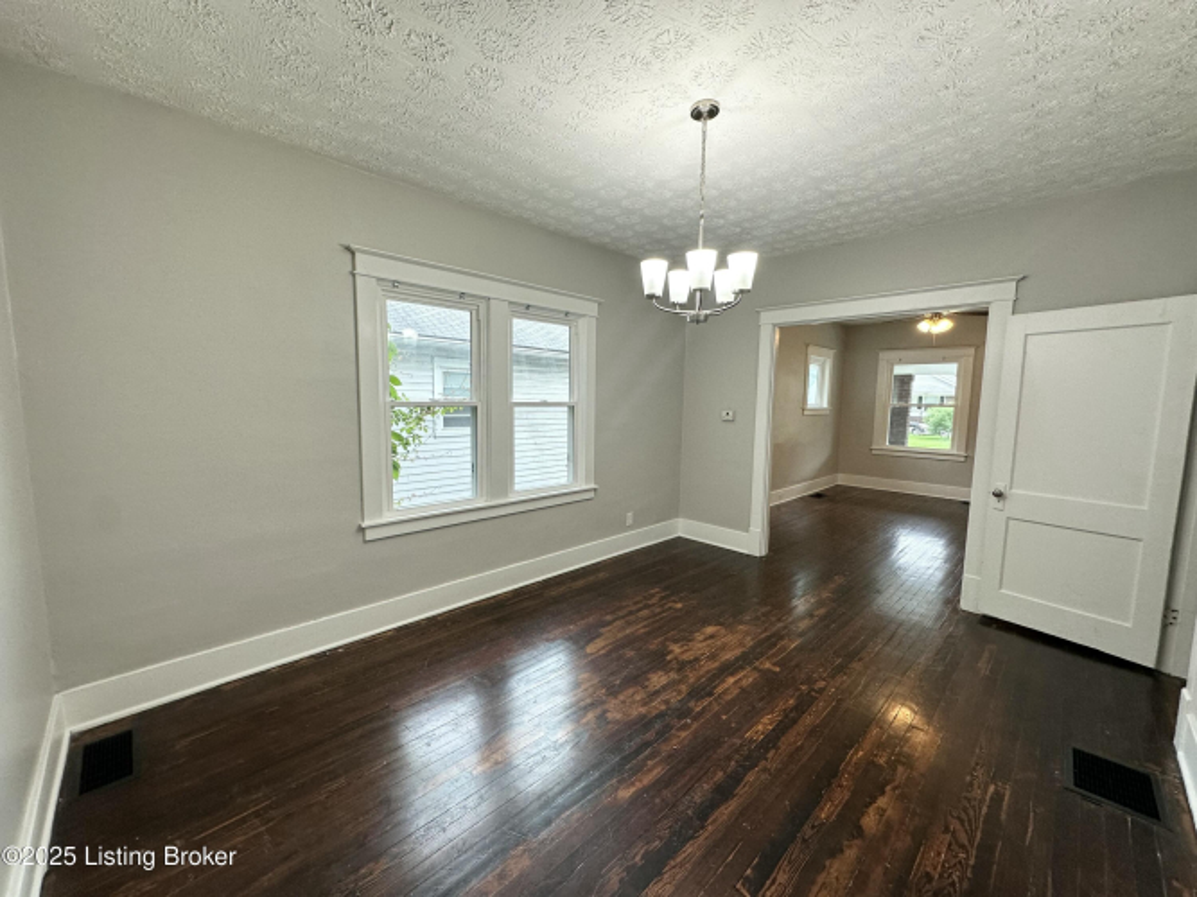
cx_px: 598
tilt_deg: -5.2
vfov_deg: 85.7
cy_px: 448
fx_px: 484
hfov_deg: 102.1
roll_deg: -0.9
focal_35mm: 14
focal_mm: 2.22
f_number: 2.2
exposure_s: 1/120
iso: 125
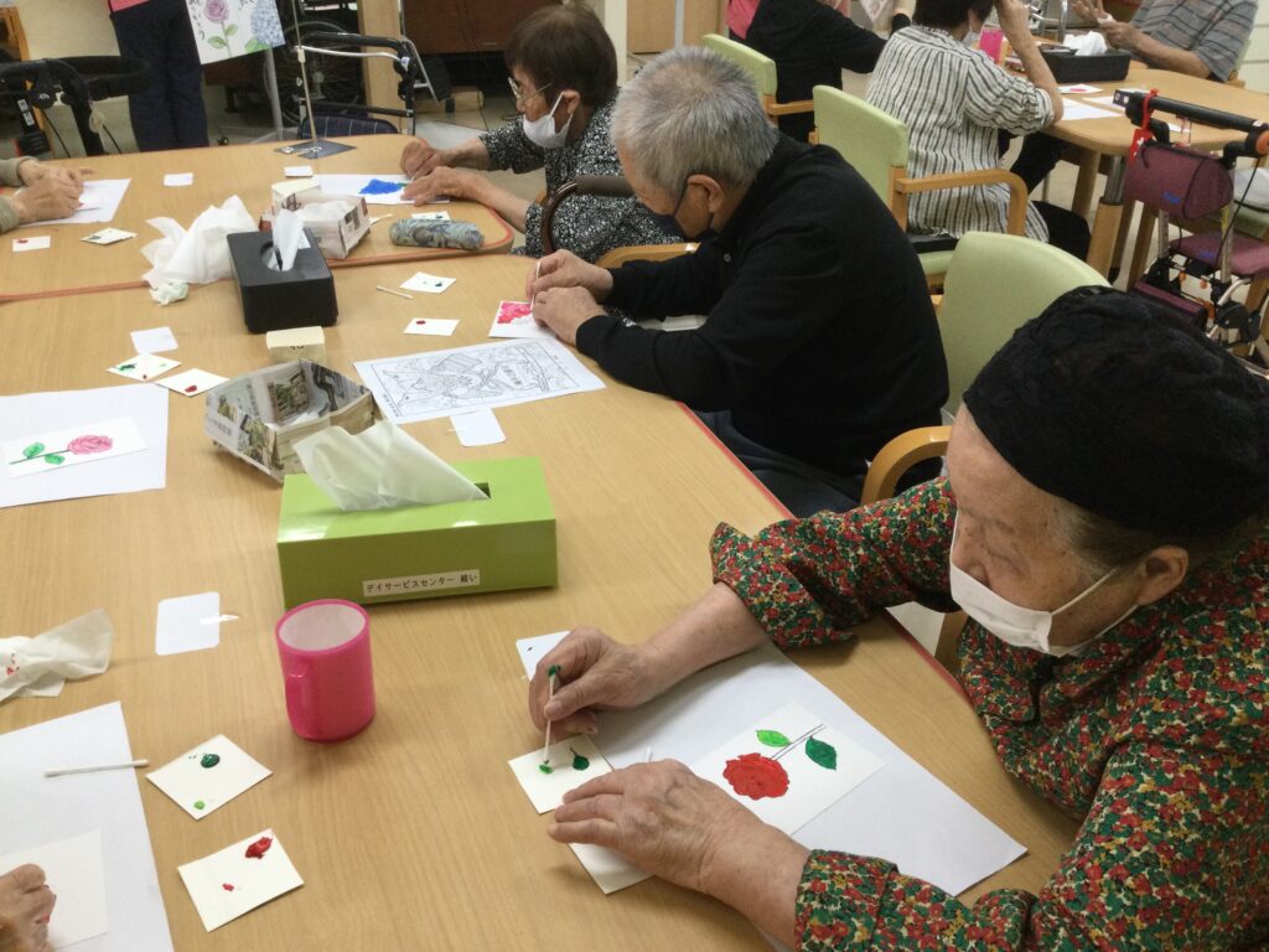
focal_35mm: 31
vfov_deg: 45.4
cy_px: 476
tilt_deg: -29.5
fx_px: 1136
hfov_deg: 58.4
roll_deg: -1.4
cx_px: 634
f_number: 2.4
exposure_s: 1/30
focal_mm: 3.3
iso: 80
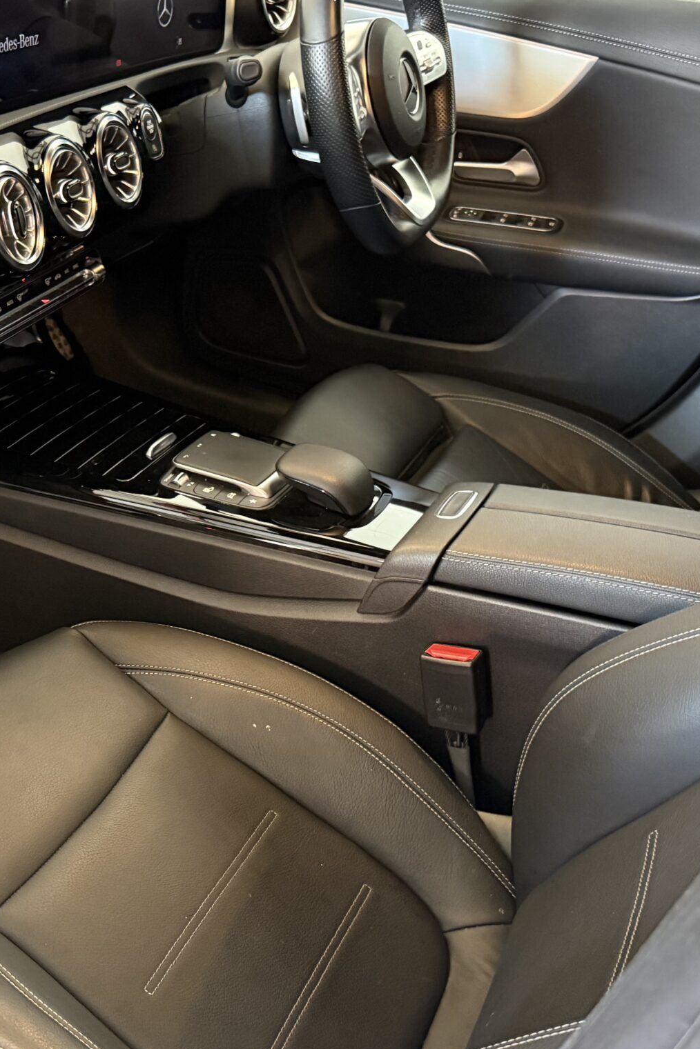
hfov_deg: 31.3
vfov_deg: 46.2
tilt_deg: -33.5
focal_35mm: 42
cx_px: 164
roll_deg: -6.7
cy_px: 617
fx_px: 1225
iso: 1000
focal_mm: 6.76
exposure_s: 1/37
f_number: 1.78
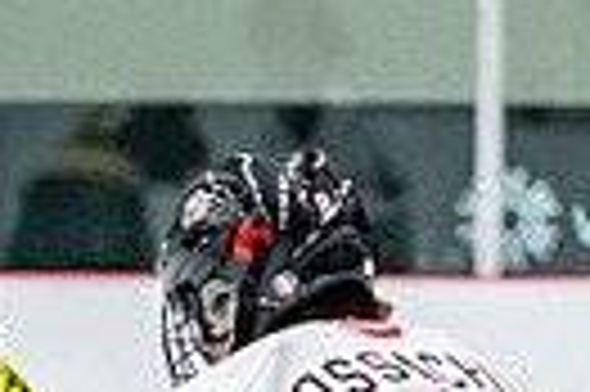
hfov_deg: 3.0
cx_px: 79
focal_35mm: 699
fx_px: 11442
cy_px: 838
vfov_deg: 2.0
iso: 4000
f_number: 2.8
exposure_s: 1/800
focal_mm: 105
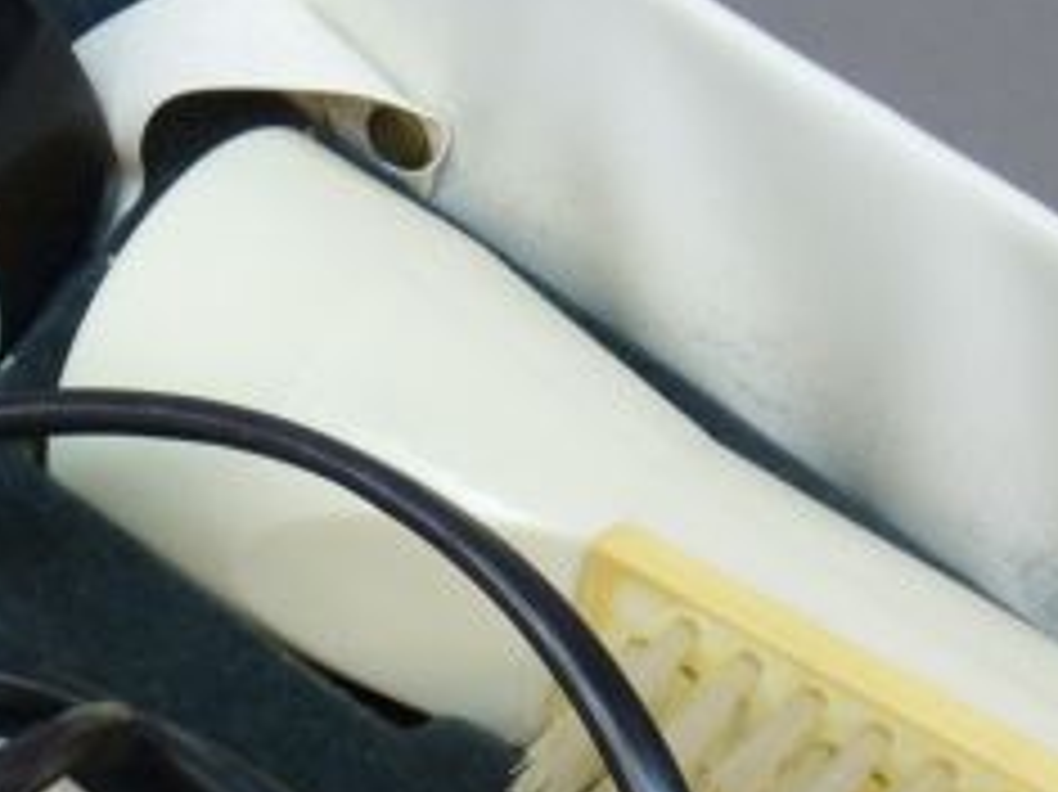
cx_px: 36
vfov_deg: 14.7
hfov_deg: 20.7
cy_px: 1260
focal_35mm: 92
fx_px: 2810
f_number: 2.8
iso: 100
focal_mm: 4.8
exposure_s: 1/30
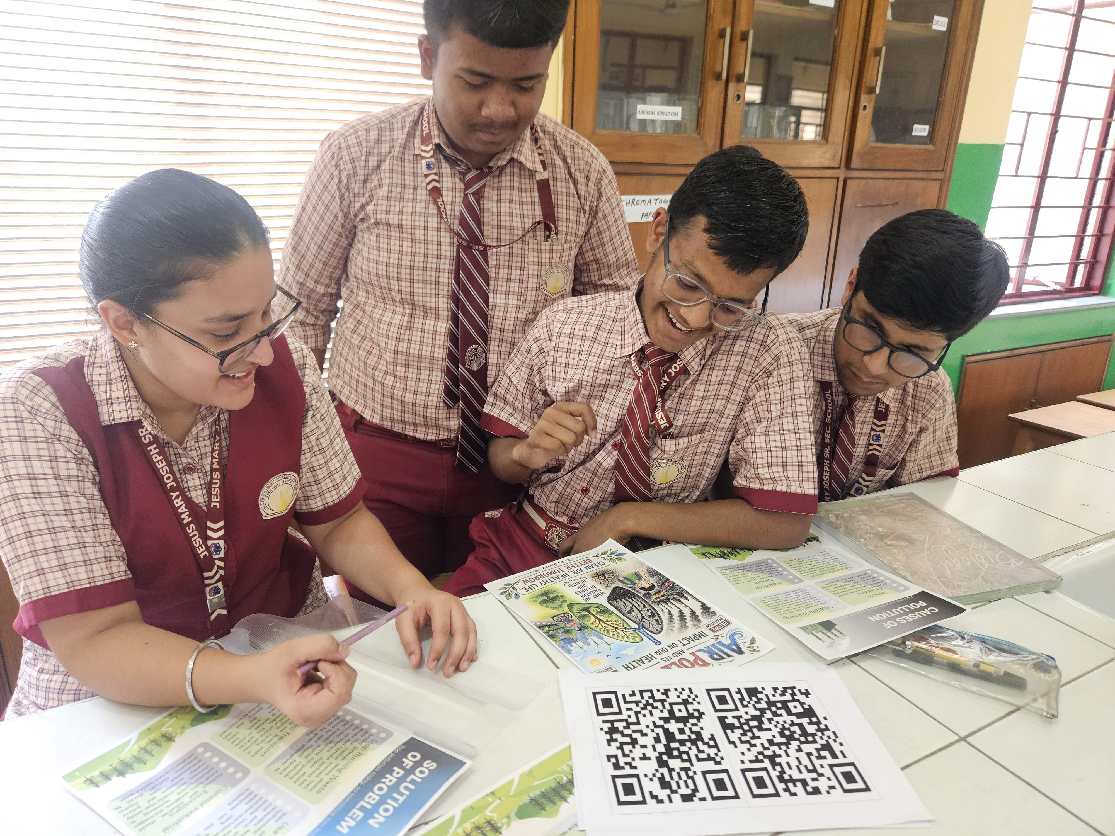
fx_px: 741
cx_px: 558
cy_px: 418
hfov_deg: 73.9
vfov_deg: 58.9
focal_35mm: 23
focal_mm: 5.4
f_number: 1.8
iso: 640
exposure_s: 1/100
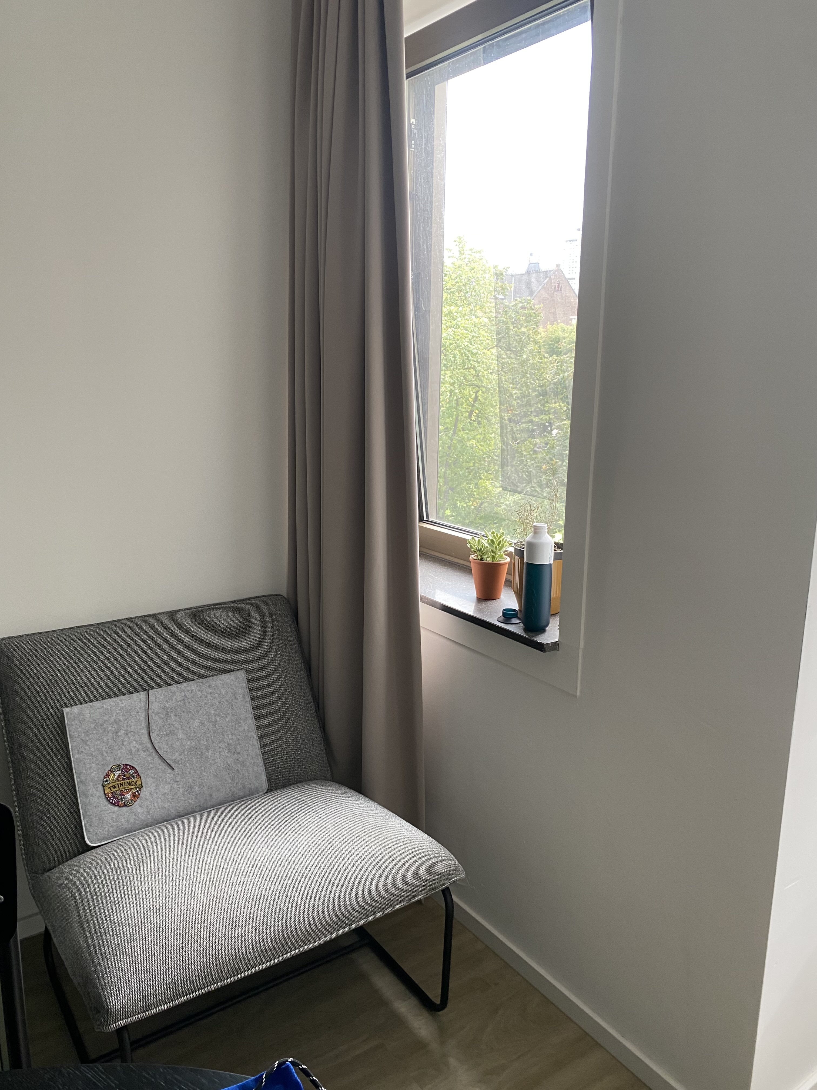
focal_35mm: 26
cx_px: 408
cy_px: 545
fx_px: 818
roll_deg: -0.8
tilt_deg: -11.3
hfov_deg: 53.1
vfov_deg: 67.3
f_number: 1.8
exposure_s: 1/96
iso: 125
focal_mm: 4.25
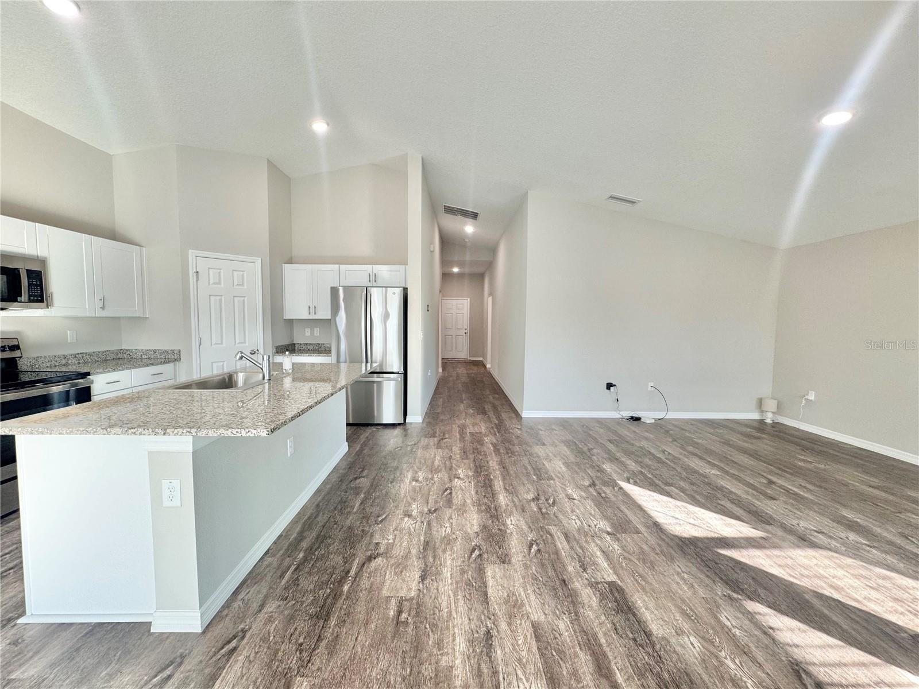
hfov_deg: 102.1
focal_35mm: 14
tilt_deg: -3.9
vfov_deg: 85.7
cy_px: 344
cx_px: 460
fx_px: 372
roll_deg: -0.2
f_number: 2.2
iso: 160
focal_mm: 2.22
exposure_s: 1/120
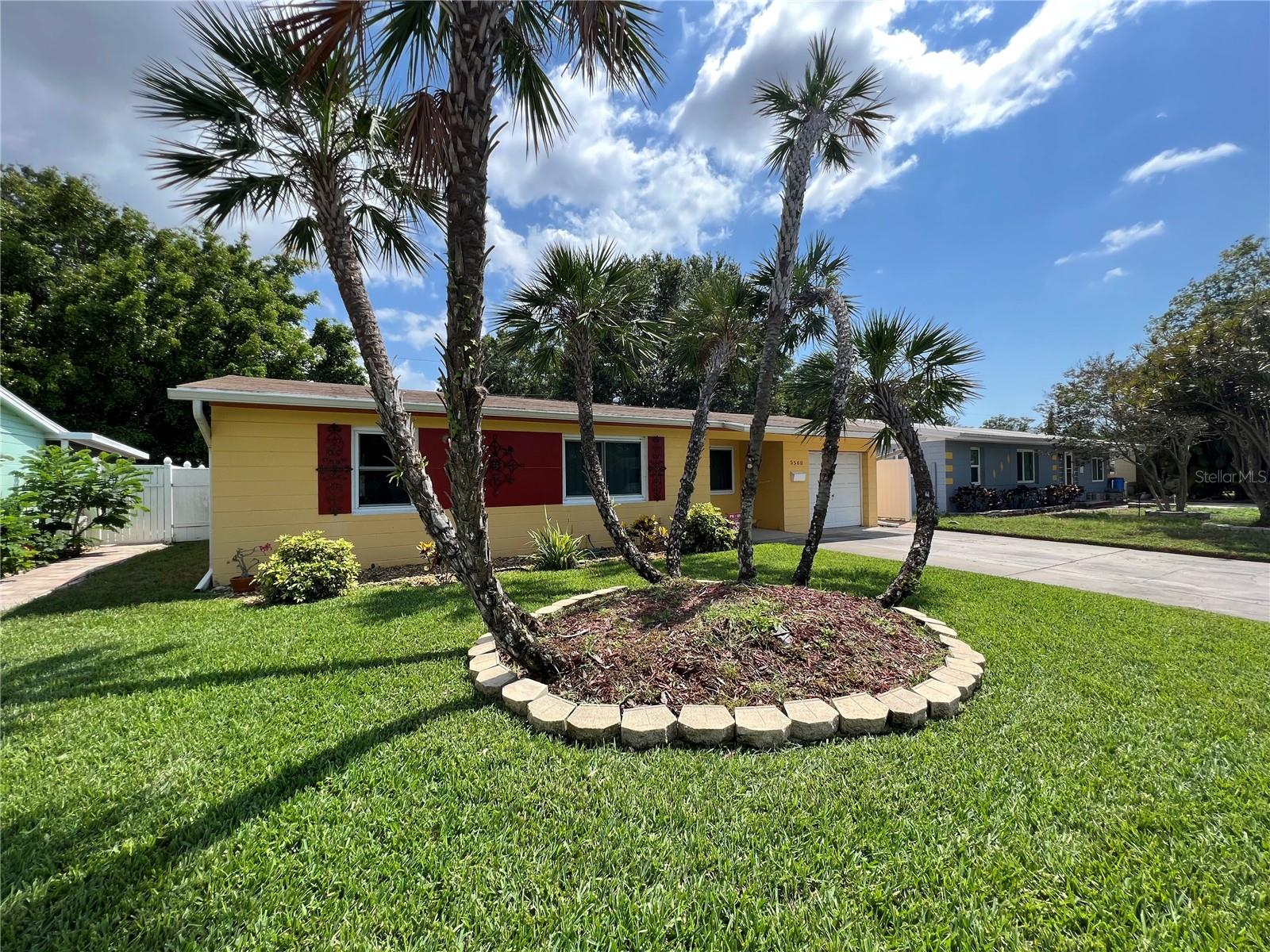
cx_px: 635
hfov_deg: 106.2
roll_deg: +0.4
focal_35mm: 13
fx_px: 477
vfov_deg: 89.9
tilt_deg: -1.0
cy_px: 476
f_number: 1.8
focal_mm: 1.57
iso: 32
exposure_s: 1/1024
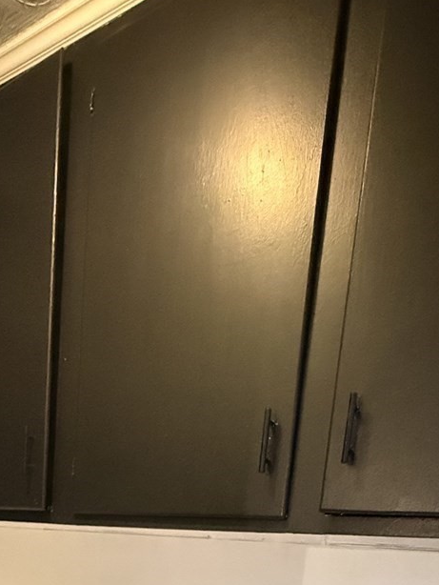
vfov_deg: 40.7
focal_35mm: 35
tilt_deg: -10.3
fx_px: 591
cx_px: 133
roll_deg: -4.2
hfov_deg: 40.0
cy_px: 663
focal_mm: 2.22
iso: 1250
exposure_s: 1/60
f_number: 2.2
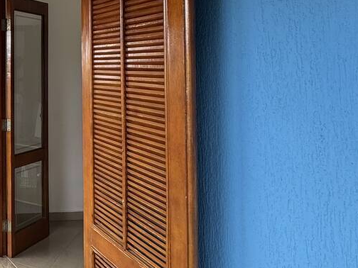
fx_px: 414
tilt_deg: -0.1
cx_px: -145
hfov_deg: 31.3
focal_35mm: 40
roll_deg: -0.5
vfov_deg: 35.0
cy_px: 62
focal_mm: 2.22
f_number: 2.2
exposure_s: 1/99
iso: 40
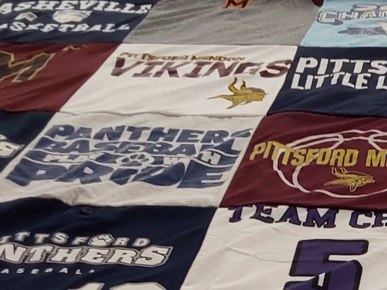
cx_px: 488
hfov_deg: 20.0
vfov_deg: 15.1
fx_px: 1017
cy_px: 432
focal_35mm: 91
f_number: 1.9
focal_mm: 2.91
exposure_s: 1/50
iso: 64
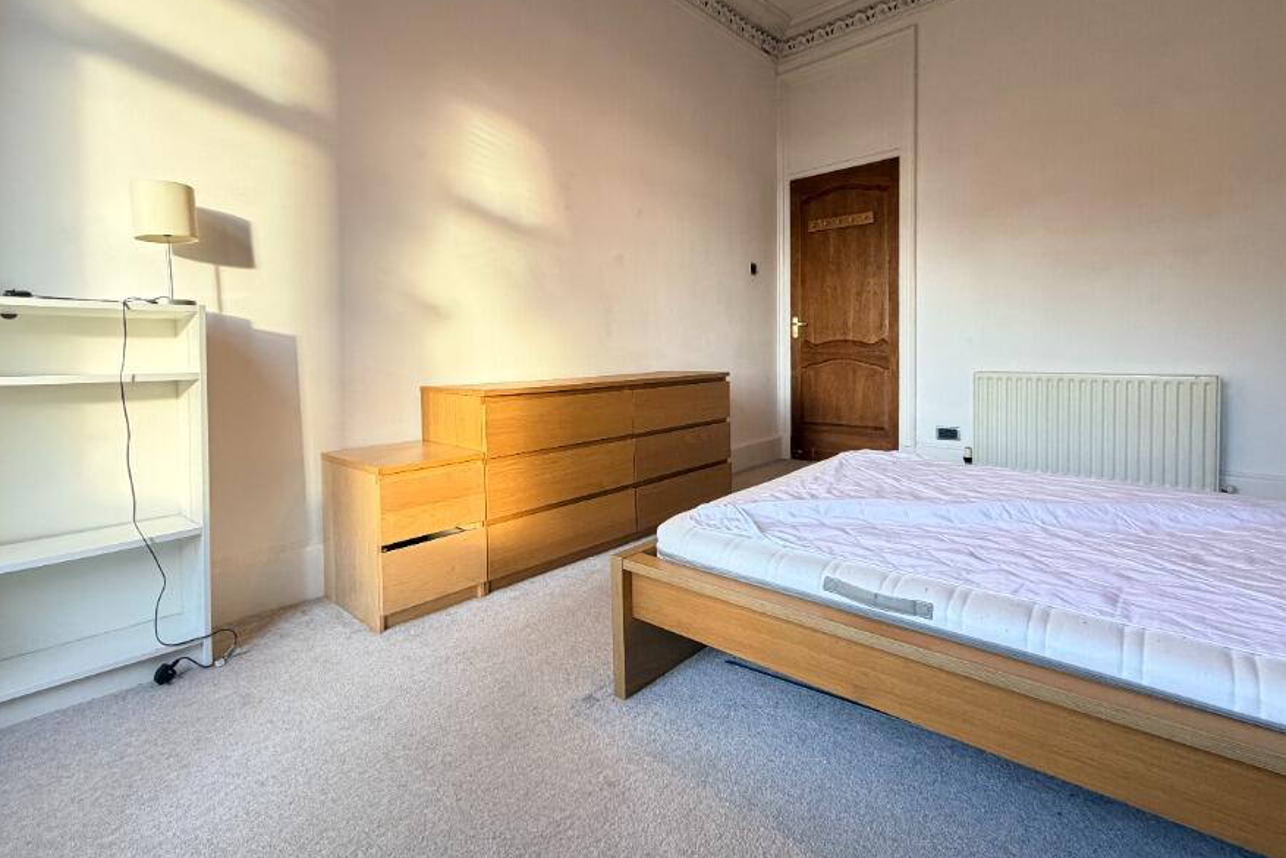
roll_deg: +1.1
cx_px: 620
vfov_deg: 70.1
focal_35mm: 17
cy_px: 367
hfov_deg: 93.2
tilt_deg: -1.5
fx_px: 607
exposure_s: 1/121
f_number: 2.2
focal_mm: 2.22
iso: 320
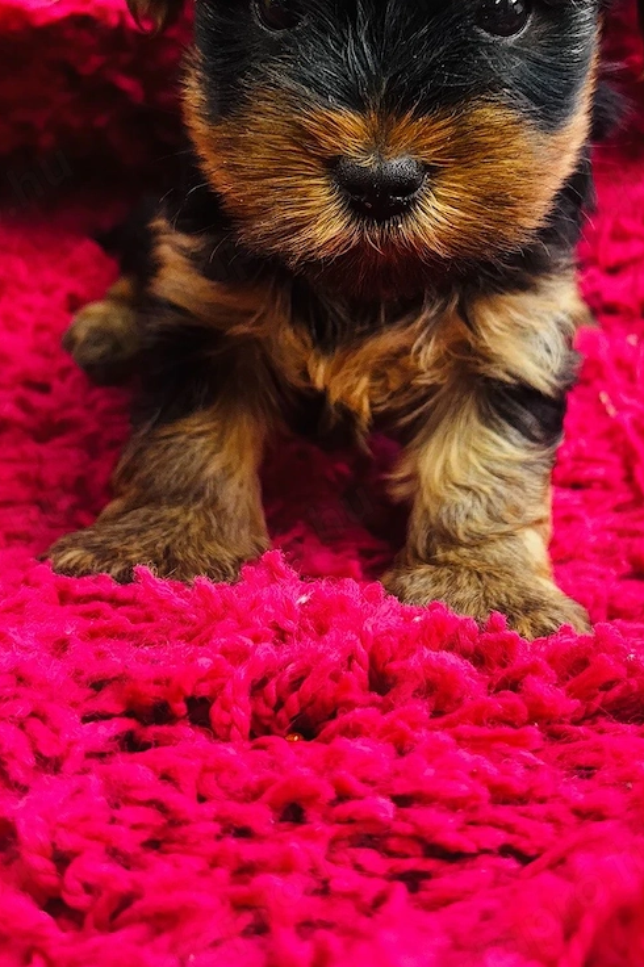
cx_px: 380
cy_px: 321
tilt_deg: -21.2
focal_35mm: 49
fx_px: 1316
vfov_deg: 39.9
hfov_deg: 27.5
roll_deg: -3.1
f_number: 1.6
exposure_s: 1/65
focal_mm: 5.96
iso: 125
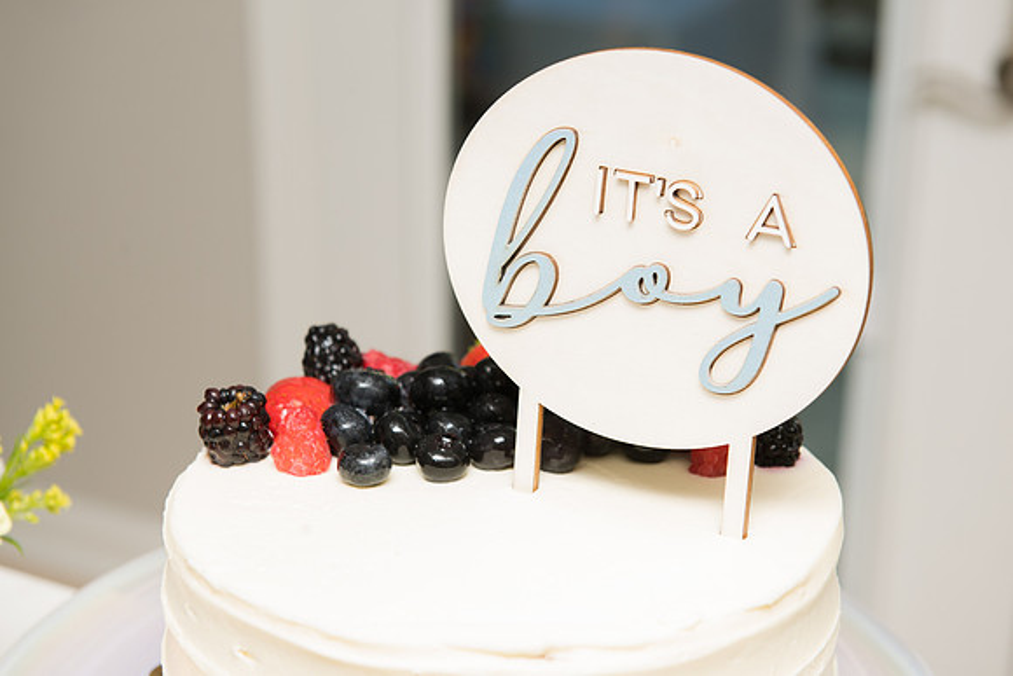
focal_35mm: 74
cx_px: 515
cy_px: 340
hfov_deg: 27.5
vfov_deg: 18.5
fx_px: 2072
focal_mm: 70
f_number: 6.3
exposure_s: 1/320
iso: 500
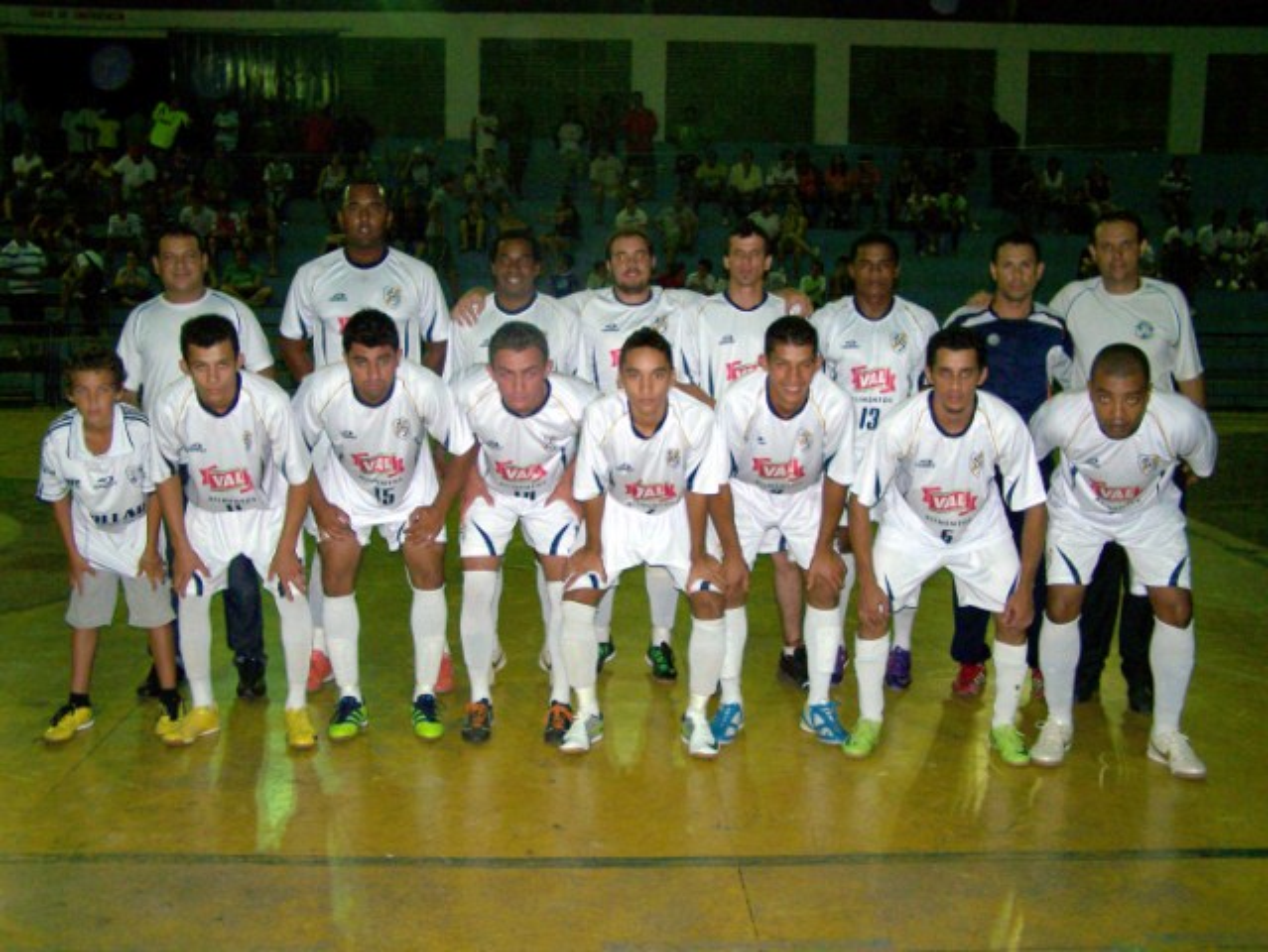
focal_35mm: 38
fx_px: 1393
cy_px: 476
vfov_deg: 37.8
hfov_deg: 49.0
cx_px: 634
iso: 160
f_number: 2.8
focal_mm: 6.3
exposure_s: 1/60
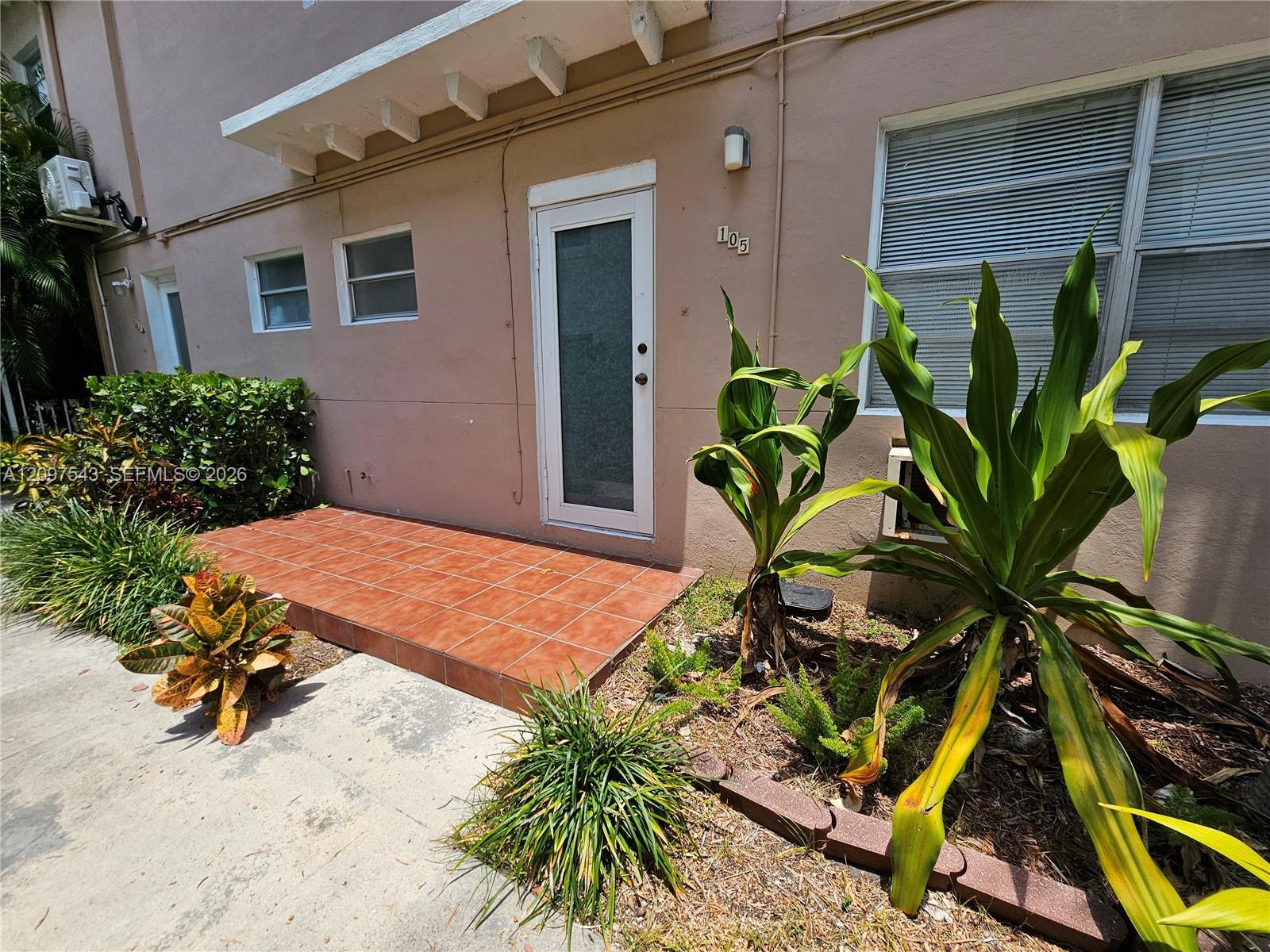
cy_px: 476
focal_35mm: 13
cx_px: 635
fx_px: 477
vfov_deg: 89.9
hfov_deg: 106.2
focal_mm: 2.2
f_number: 2.2
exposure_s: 1/1208
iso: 50
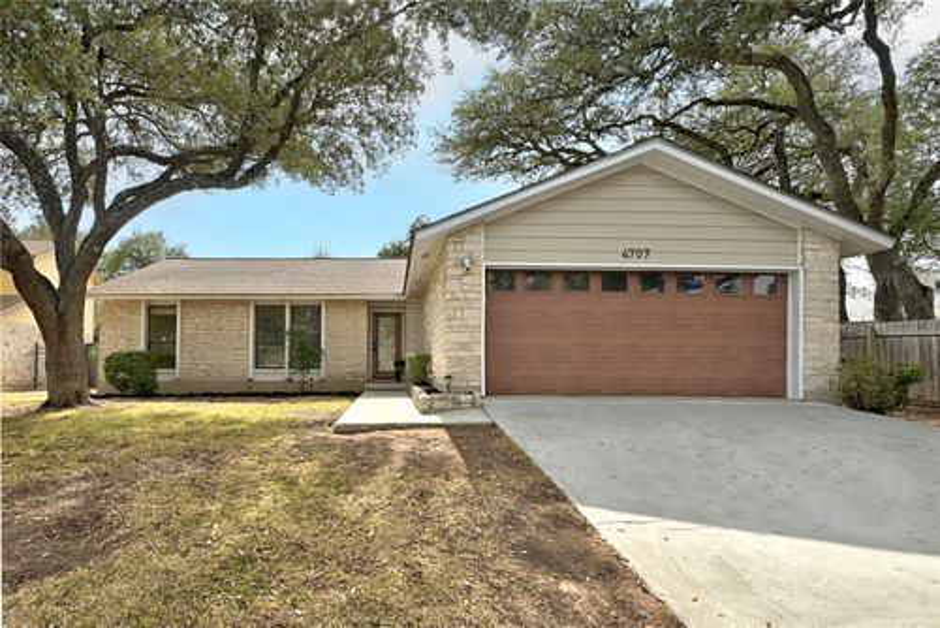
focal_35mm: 14
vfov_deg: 81.3
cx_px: 470
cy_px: 314
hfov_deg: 104.2
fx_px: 366
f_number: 10
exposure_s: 1/250
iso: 400
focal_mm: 14
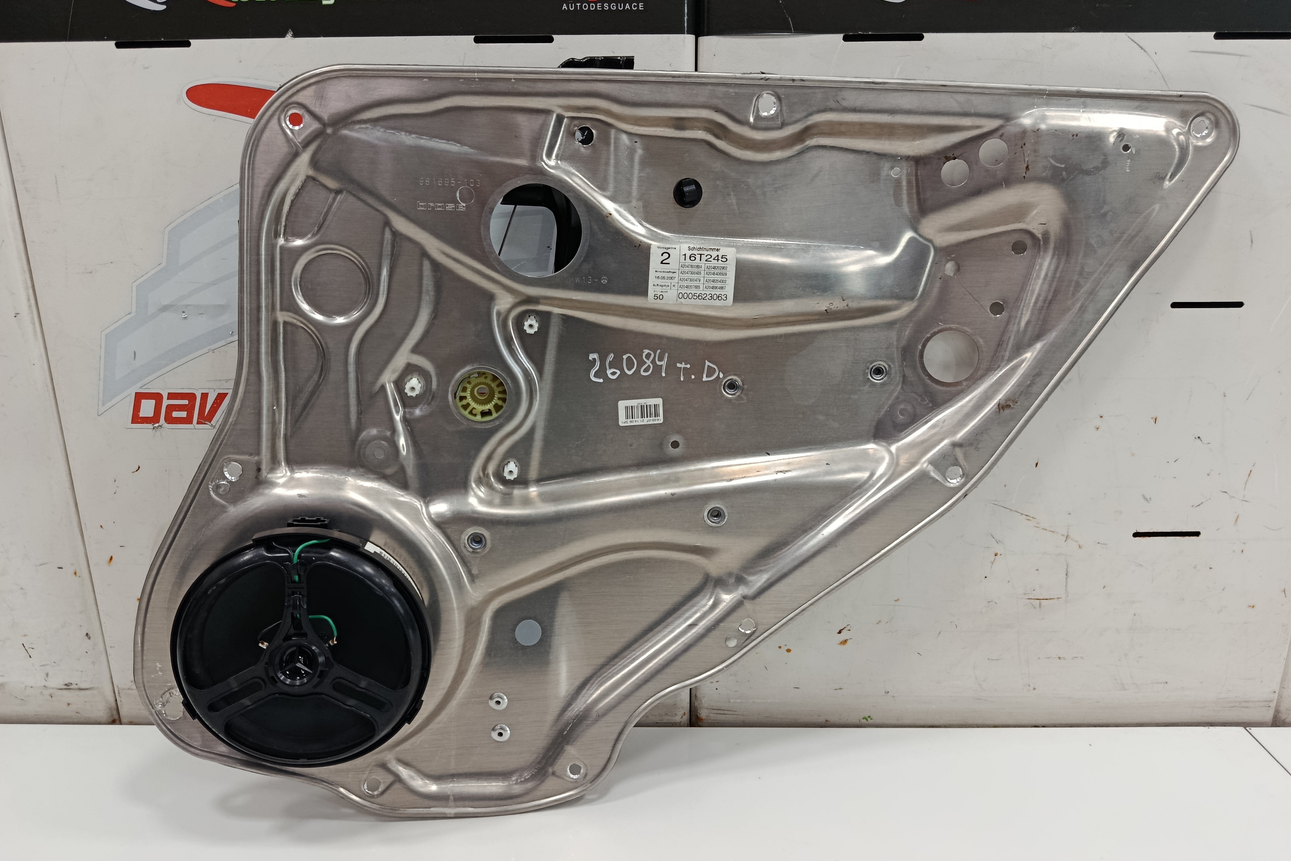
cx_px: 645
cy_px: 410
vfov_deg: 51.3
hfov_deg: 71.5
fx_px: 896
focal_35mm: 25
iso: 642
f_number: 1.7
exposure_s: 1/50
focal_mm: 5.24
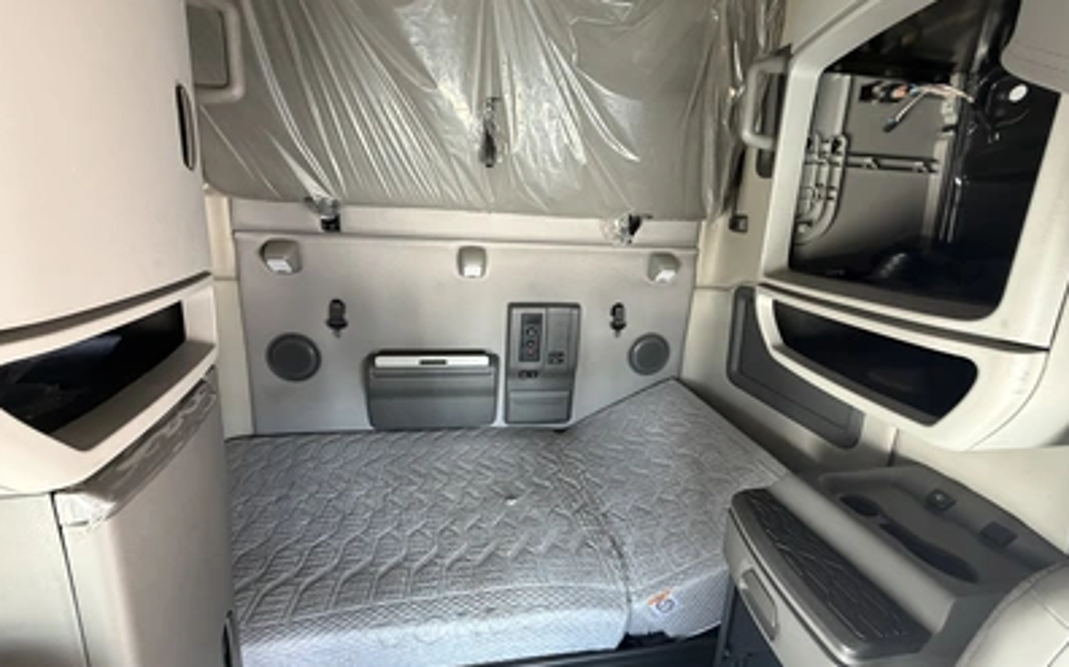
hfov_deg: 101.5
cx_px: 534
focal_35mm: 15
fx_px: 437
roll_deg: -2.1
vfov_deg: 74.6
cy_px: 313
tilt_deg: -8.6
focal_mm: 2.22
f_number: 2.2
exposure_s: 1/60
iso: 400
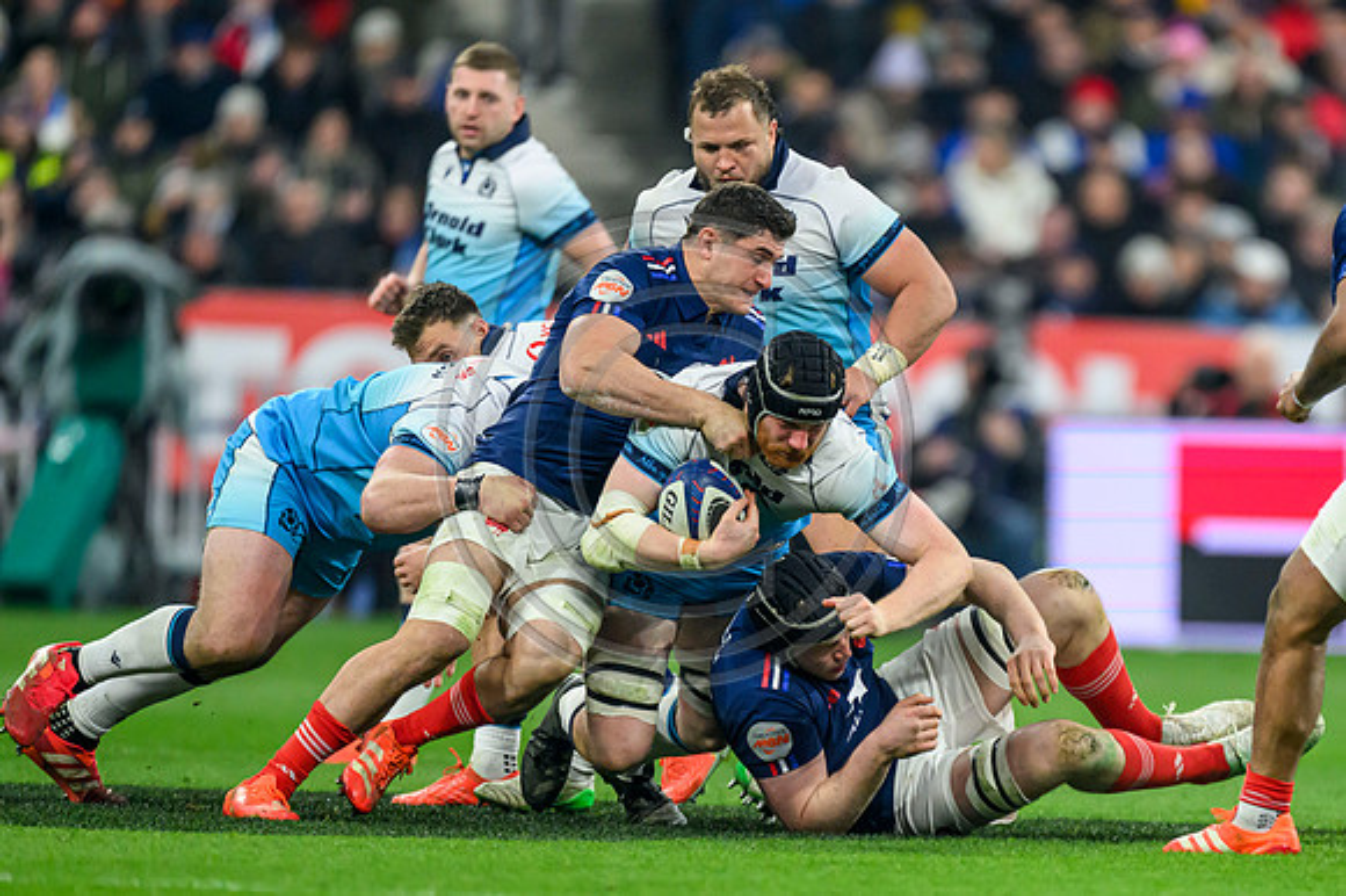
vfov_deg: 1.7
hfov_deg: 2.5
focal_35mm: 824
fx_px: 30787
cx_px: 990
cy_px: 660
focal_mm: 560
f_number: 4
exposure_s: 1/1600
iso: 3200
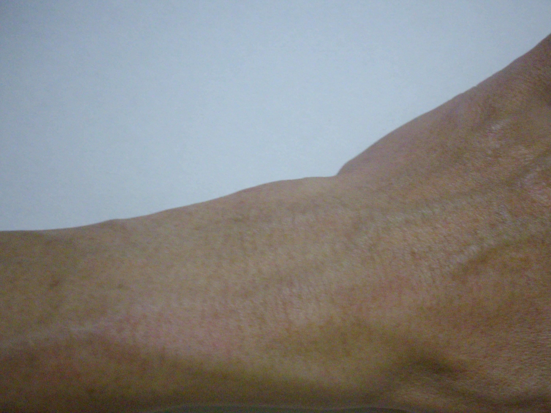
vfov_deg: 38.7
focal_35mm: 37
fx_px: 589
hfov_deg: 50.1
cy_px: 206
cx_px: 276
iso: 400
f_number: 2.8
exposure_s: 1/30
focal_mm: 6.2
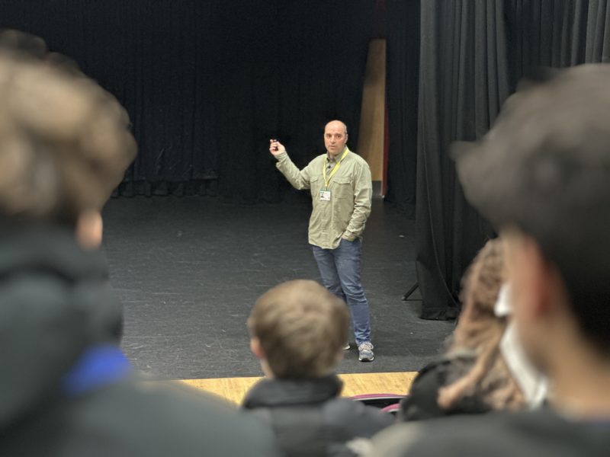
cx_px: 305
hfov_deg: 25.3
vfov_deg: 19.1
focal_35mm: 77
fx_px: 1357
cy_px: 228
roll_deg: -0.9
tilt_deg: -11.1
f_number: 2.8
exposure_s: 1/14
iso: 800
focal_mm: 9
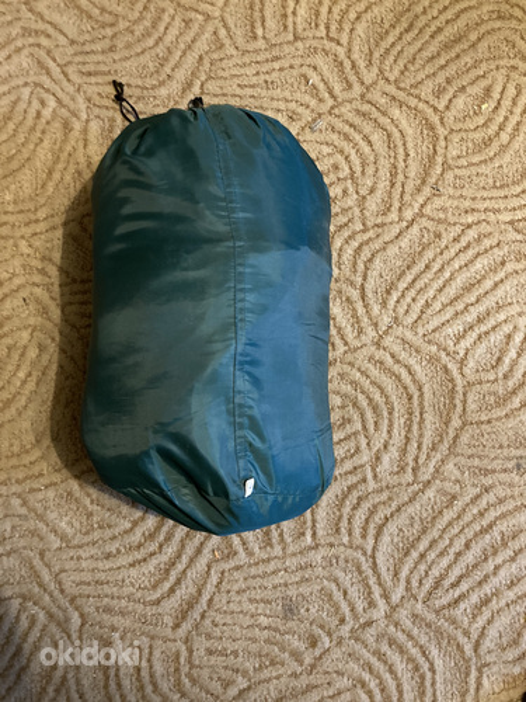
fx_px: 567
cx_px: 263
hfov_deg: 49.7
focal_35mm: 28
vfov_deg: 63.4
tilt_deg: -83.3
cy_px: 351
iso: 640
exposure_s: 1/28
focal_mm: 3.99
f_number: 1.8
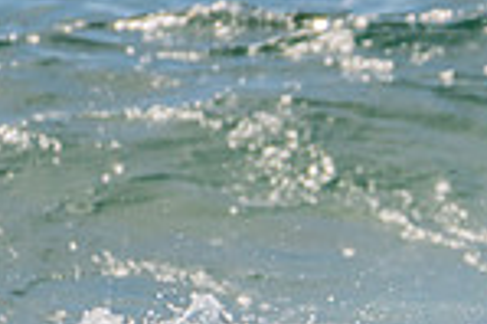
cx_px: 967
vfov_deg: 0.6
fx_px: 32323
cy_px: 492
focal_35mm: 2392
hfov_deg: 0.9
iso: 180
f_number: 5.6
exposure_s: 1/640
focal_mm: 500
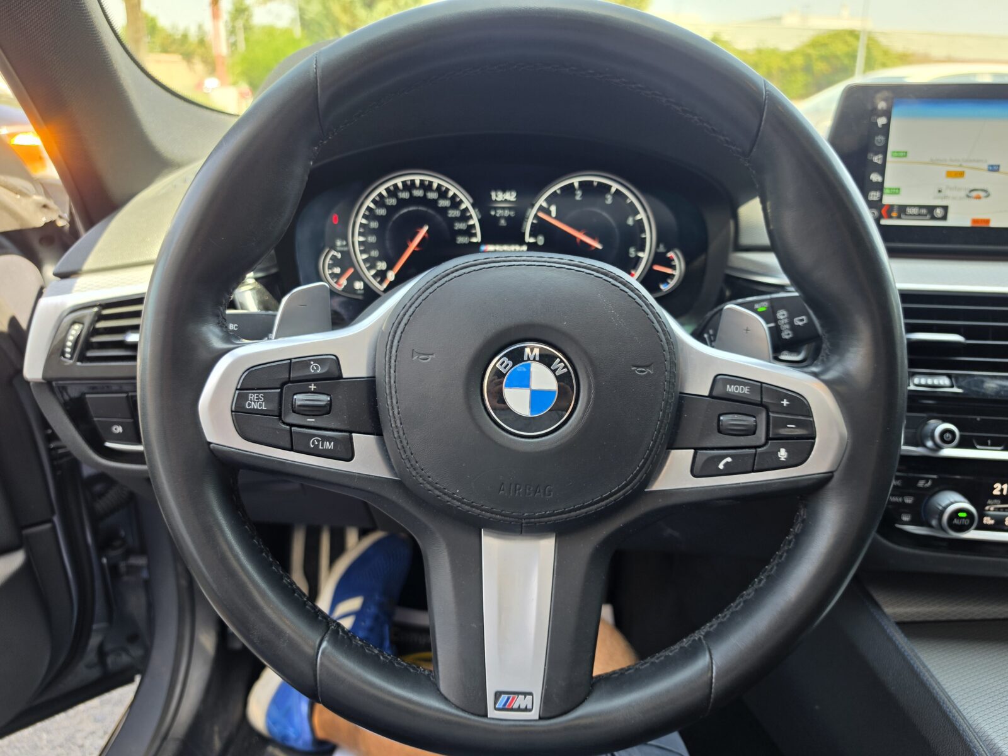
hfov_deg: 73.9
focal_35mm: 23
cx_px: 504
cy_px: 378
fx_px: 670
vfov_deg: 58.9
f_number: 1.4
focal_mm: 6.5
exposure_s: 1/180
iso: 32
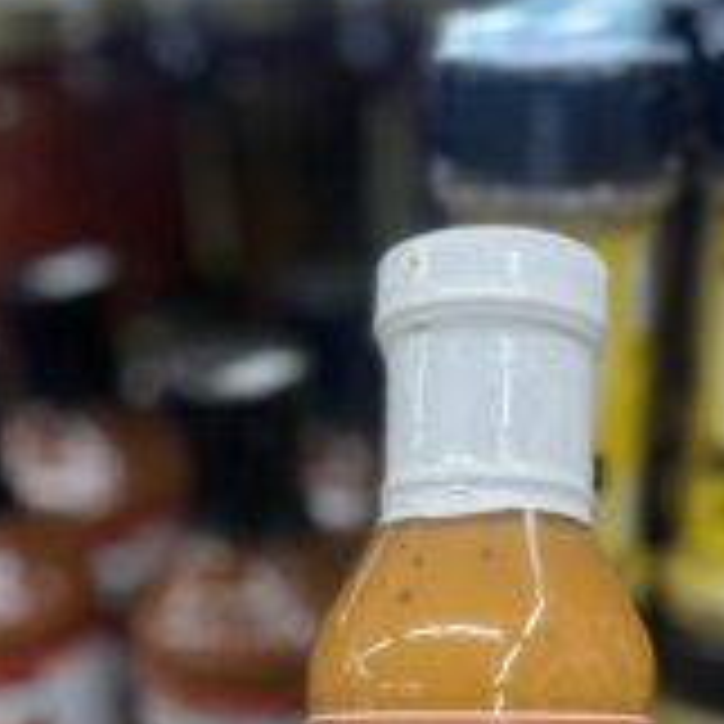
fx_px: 1349
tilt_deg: -34.3
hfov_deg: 30.0
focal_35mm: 57
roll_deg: +0.9
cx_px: 432
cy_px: 836
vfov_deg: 27.0
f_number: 1.6
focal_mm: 5.1
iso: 80
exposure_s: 1/60
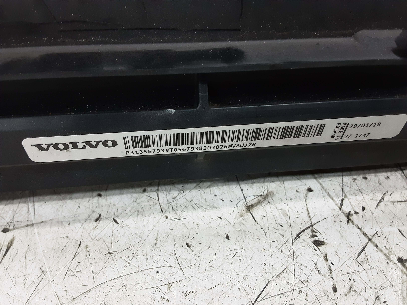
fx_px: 317
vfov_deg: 51.4
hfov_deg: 65.3
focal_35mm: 27
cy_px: 152
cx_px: 204
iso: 250
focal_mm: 2.91
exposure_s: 1/25
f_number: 1.9
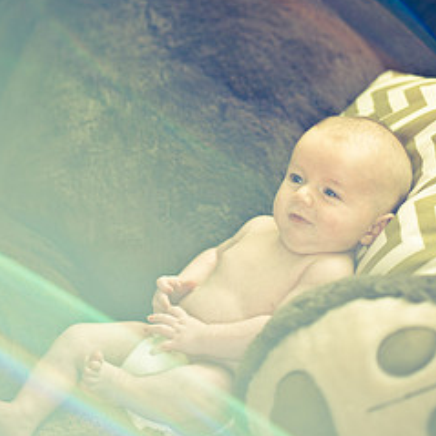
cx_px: 254
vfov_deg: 21.4
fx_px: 1140
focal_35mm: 80
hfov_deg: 21.6
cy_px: 78
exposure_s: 1/320
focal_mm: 50
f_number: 1.4
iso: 500
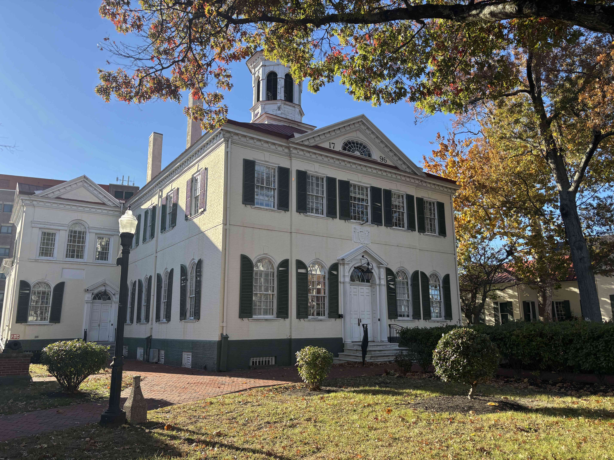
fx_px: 461
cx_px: 307
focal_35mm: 26
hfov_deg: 67.3
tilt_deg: +11.4
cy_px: 230
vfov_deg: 53.1
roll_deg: +0.0
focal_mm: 5.96
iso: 50
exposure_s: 1/1233
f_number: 1.6
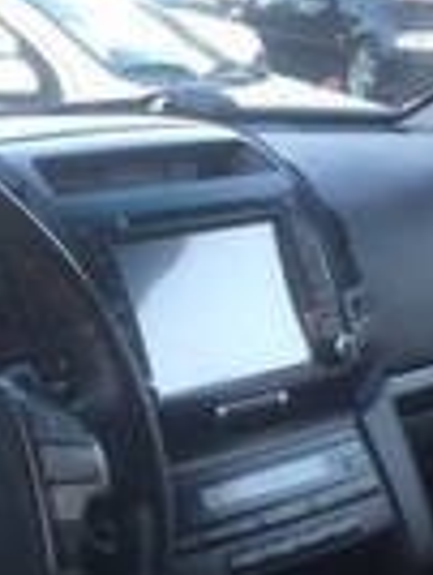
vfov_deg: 17.6
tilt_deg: -22.5
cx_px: -34
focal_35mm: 107
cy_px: 657
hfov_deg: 13.6
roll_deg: -5.2
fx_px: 1779
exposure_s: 1/33
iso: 40
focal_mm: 4.15
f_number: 2.2
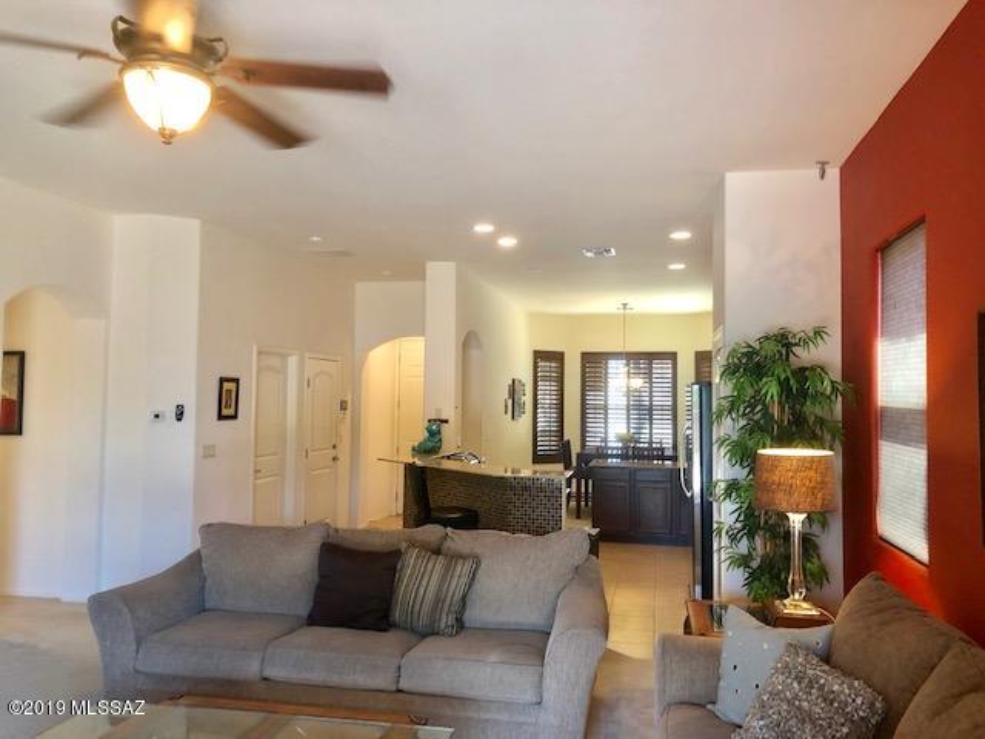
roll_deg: -0.5
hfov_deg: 63.4
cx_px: 492
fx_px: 797
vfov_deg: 49.7
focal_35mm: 28
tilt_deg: +1.9
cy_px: 370
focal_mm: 4
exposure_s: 1/17
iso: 40
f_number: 1.8
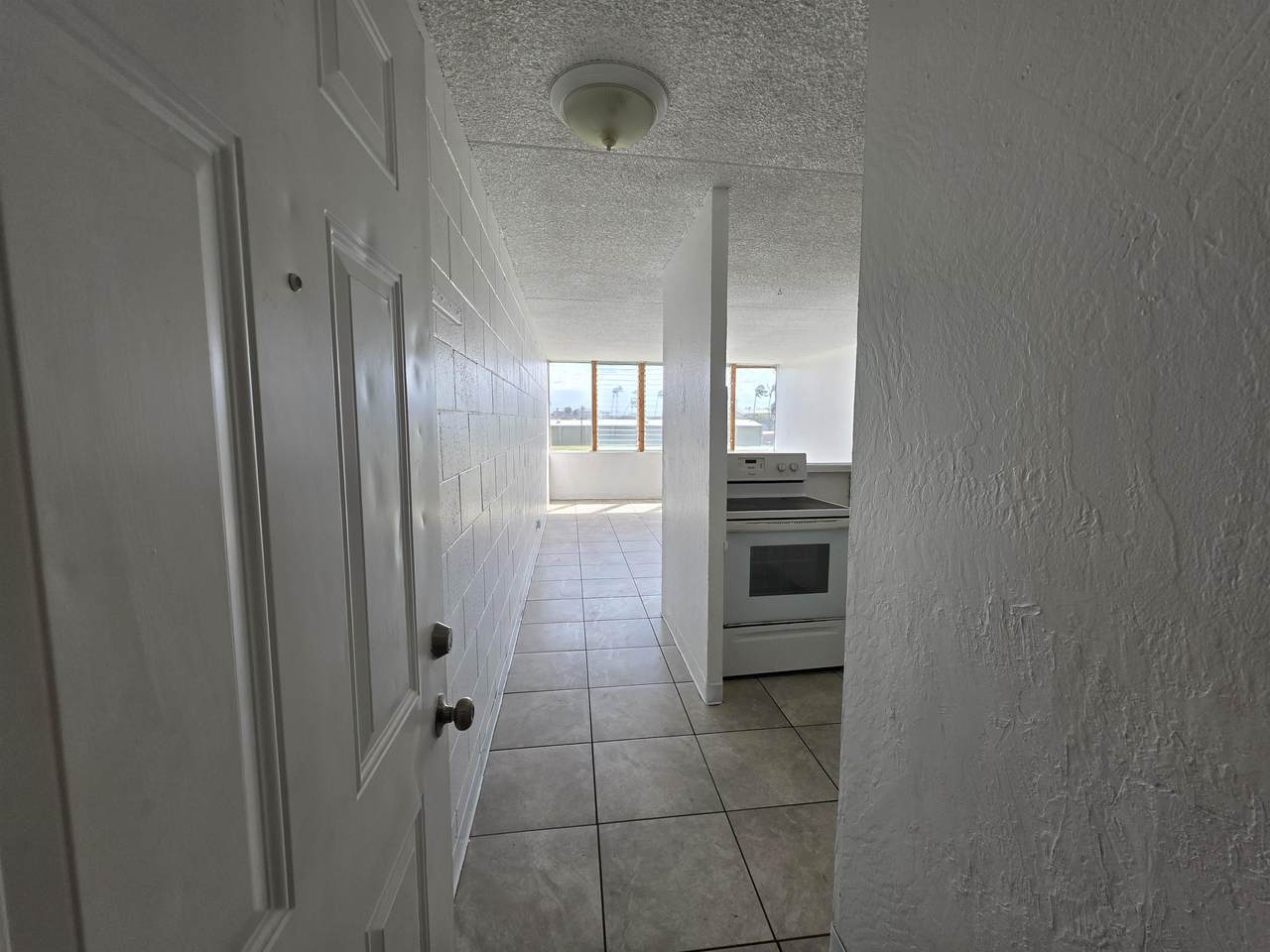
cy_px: 476
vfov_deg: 89.9
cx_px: 635
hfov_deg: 106.2
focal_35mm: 13
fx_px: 477
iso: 40
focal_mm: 2.2
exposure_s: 1/296
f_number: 1.9
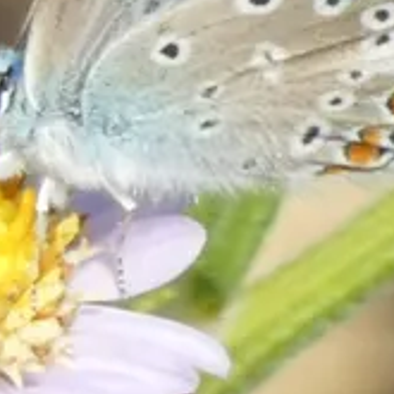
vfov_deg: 1.2
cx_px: 26
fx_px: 19432
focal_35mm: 1509
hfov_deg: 1.2
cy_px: 79
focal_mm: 78.8
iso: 80
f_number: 5.6
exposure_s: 1/125
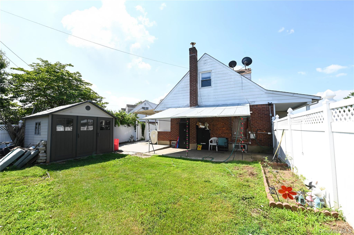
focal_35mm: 14
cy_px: 118
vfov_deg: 81.1
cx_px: 177
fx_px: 138
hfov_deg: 104.3
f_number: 10
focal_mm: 14
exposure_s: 1/100
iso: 100
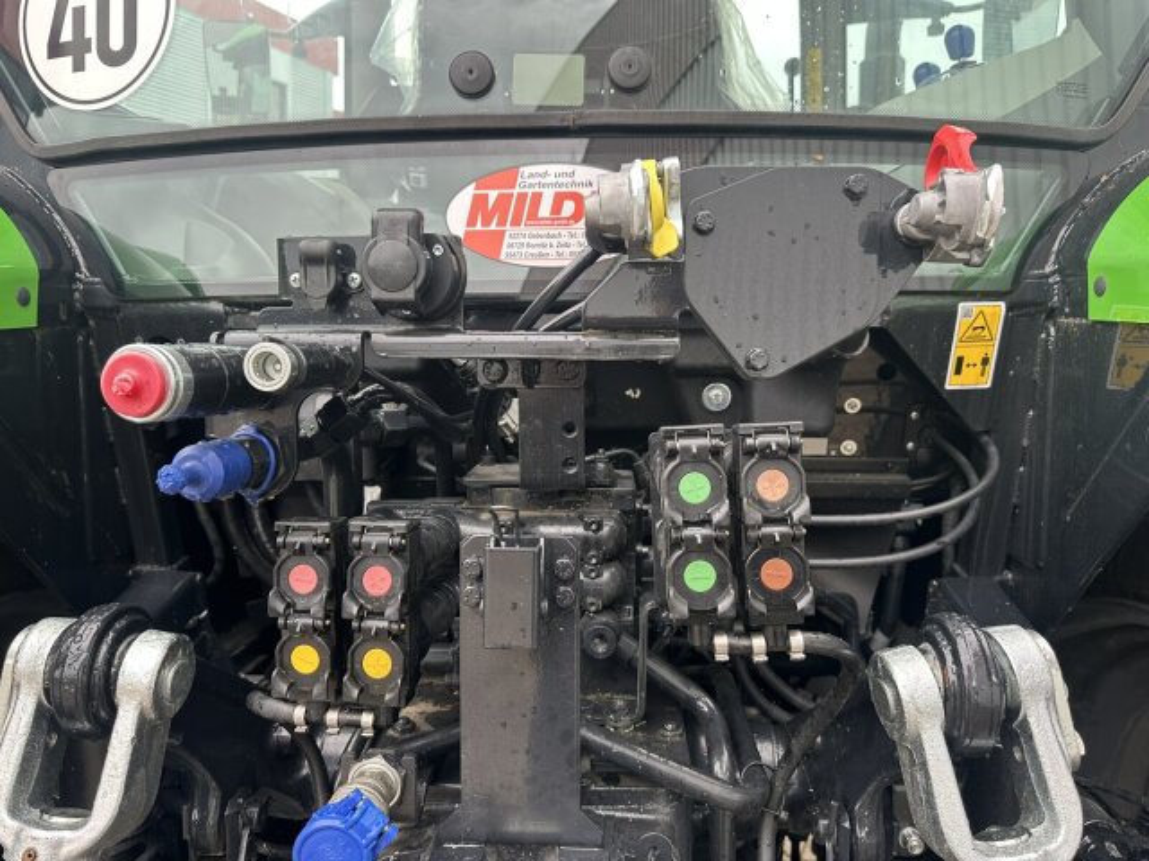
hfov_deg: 71.6
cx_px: 574
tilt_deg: -4.7
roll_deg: -1.4
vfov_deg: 56.8
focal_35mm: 24
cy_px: 430
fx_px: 797
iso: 80
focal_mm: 6.86
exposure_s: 1/247
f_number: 1.78
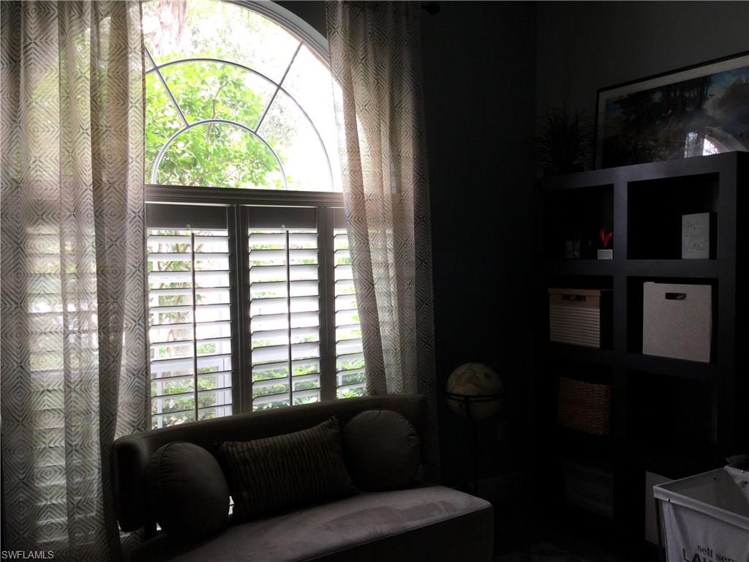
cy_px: 281
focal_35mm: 31
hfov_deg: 58.4
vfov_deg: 45.4
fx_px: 671
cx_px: 374
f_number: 2.4
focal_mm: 3.3
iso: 32
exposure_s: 1/60
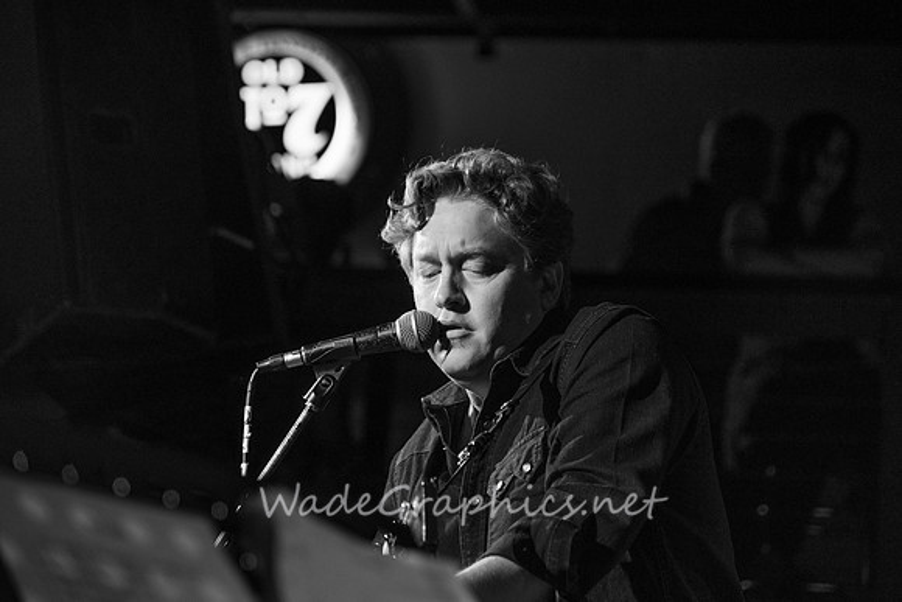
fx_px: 4235
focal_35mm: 169
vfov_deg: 8.1
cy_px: 301
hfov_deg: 12.2
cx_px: 451
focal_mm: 169
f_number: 6.3
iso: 1000
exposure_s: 1/100
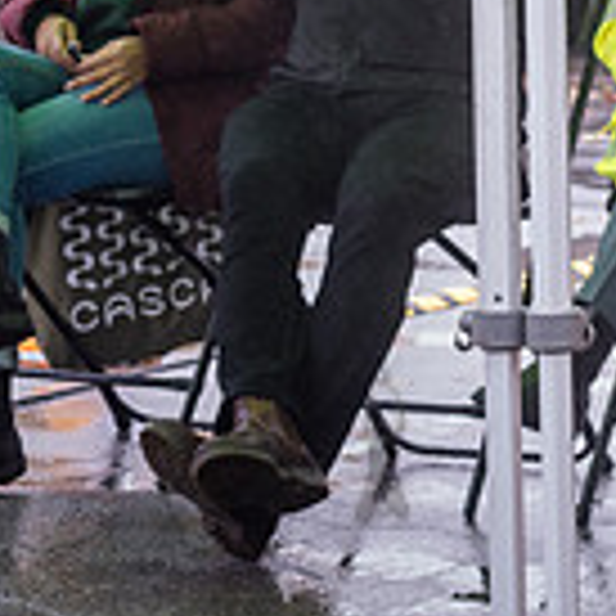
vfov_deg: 6.1
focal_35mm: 287
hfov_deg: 5.9
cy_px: -209
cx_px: 1250
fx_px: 5778
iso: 640
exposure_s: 1/250
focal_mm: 80
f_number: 5.6
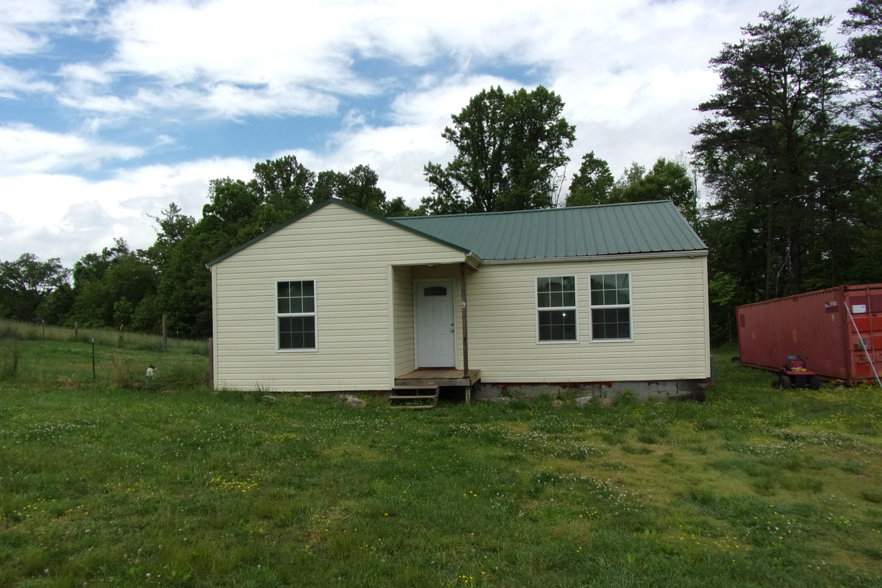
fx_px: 612
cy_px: 312
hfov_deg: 71.5
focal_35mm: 25
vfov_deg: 51.3
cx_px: 441
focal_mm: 4.3
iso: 80
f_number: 10.8
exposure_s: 1/140
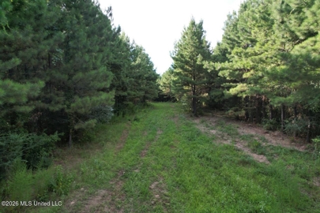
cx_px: 160
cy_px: 106
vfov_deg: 57.2
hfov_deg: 78.6
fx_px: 196
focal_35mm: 22
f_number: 2.8
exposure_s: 1/320
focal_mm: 8.38
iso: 100
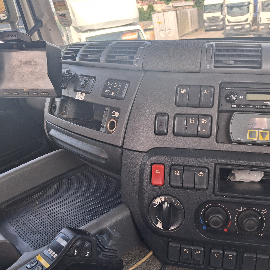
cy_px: 135
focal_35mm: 32
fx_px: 282
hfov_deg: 50.6
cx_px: 168
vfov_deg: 51.1
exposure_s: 1/100
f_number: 1.8
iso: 25
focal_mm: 4
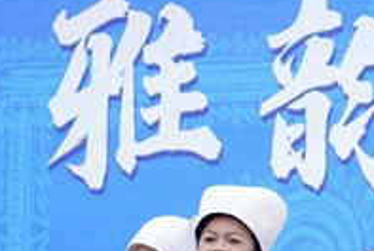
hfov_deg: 7.0
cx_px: 420
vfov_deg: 4.7
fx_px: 3048
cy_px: 305
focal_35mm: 293
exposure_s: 1/500
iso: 125
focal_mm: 70
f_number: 2.8
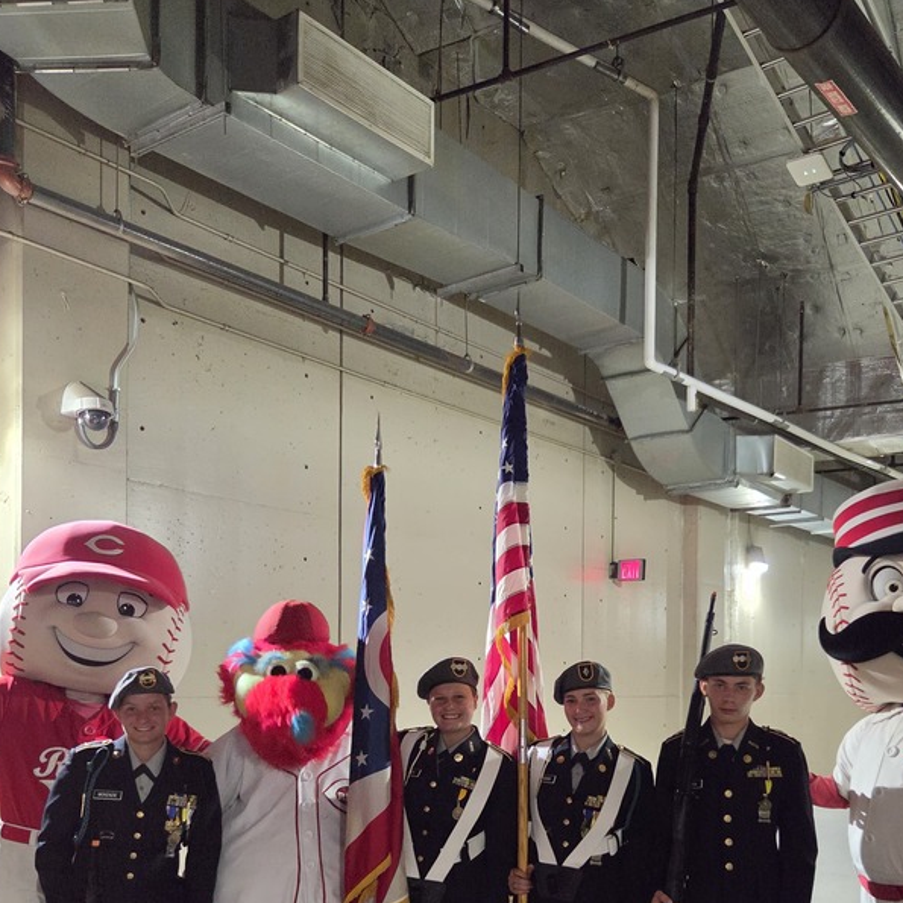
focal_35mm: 35
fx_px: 1033
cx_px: 536
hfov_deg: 47.0
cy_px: 697
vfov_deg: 45.3
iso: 1600
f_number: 1.8
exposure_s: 1/120
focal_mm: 5.4
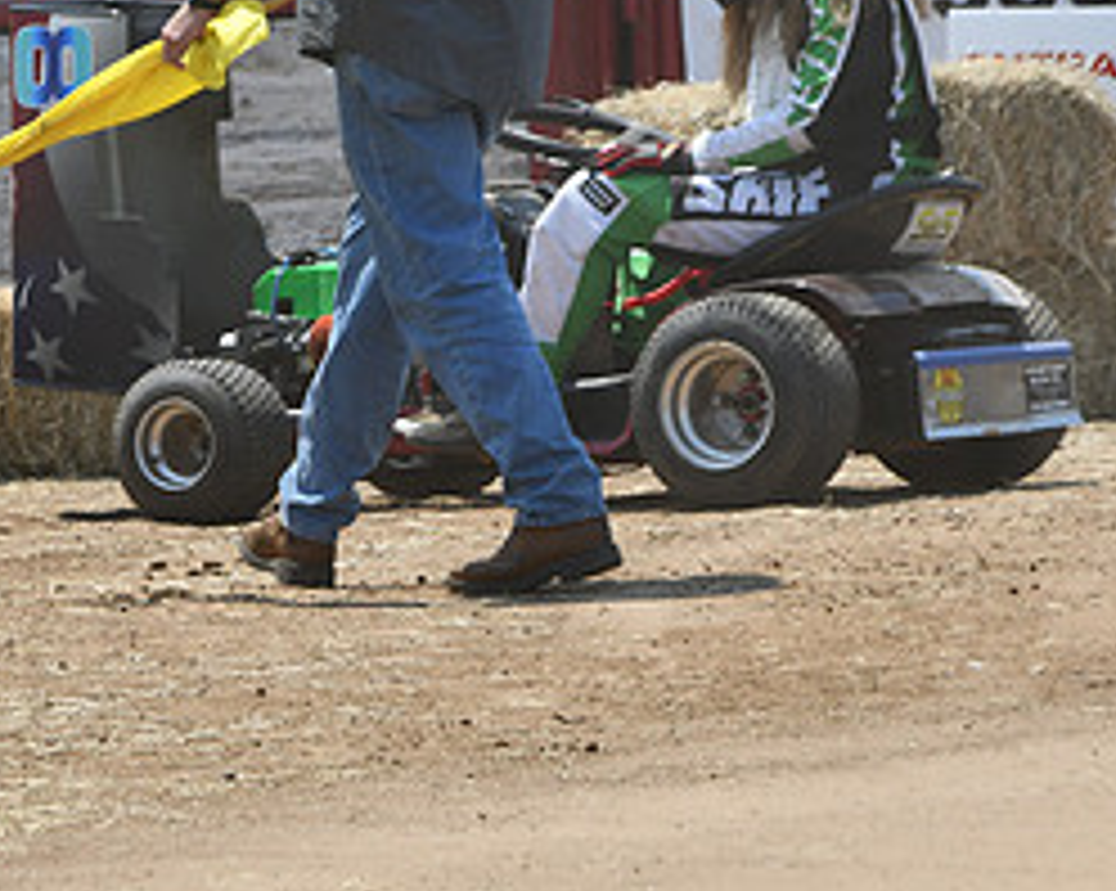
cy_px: 335
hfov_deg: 2.8
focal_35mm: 692
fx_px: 22838
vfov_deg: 2.2
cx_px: 162
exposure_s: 1/500
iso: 140
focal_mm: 210
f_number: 8
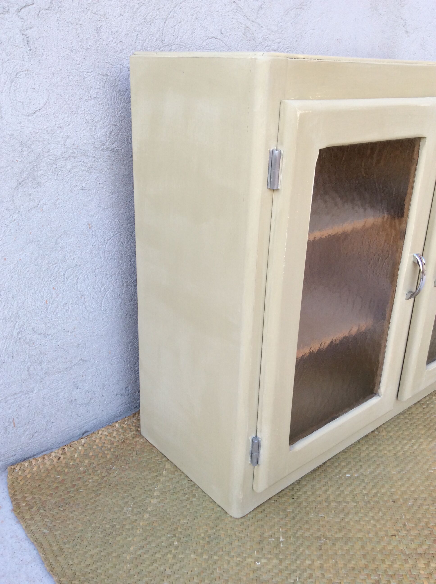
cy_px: 292
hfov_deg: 44.1
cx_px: 218
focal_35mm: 32
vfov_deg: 56.9
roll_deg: -1.2
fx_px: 539
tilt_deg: -21.1
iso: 32
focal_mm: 3.3
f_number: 2.4
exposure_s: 1/124
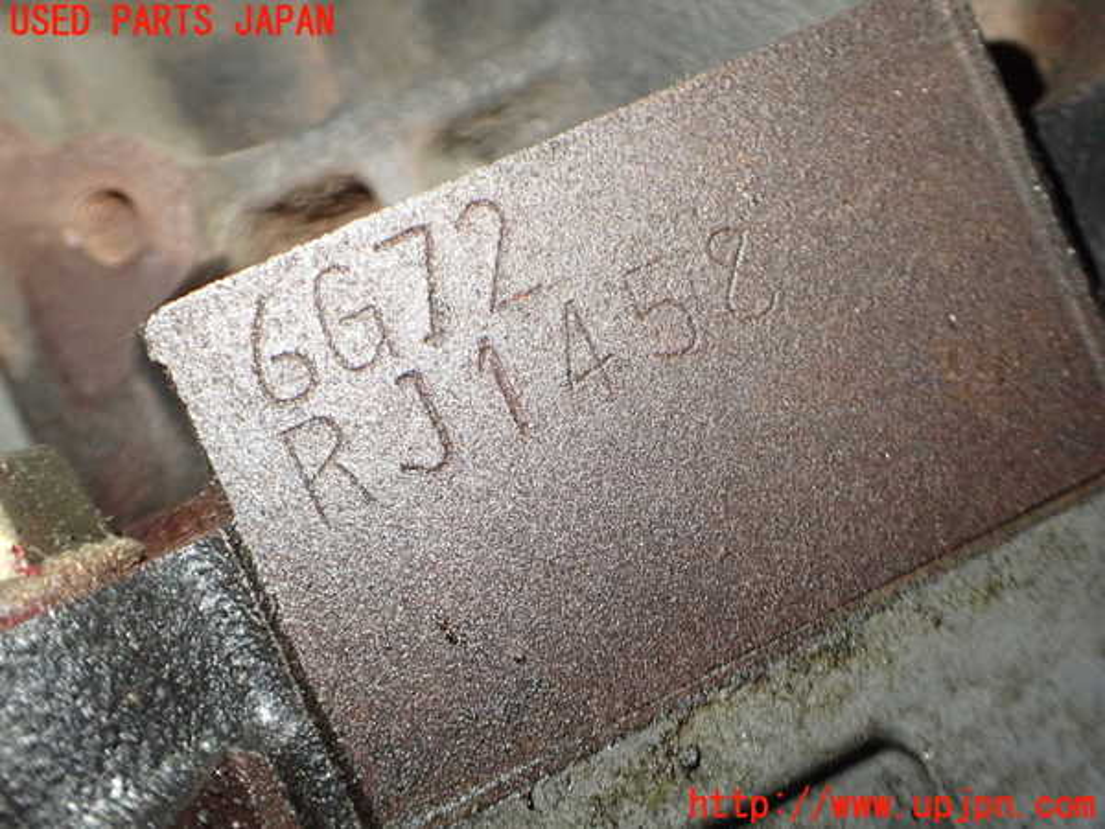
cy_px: 414
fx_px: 958
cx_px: 552
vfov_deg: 46.8
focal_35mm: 30
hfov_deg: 60.0
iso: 800
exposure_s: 1/60
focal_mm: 5.4
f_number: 2.3
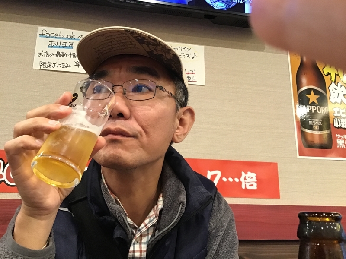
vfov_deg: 45.4
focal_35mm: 31
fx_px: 310
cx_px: 173
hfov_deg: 58.4
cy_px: 130
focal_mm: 3.3
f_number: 2.4
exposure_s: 1/20
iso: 200
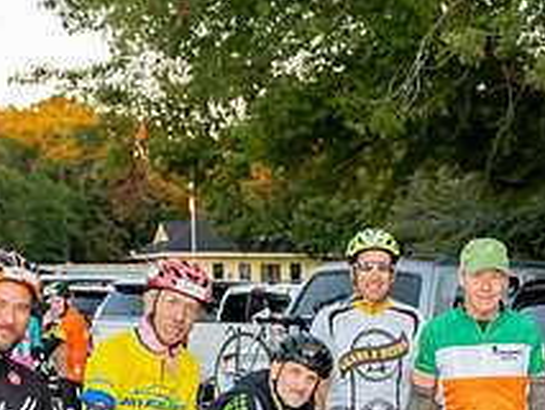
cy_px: 510
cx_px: 498
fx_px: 1654
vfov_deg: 13.7
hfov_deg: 18.4
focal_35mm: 105
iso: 2500
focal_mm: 36
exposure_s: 1/160
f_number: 5
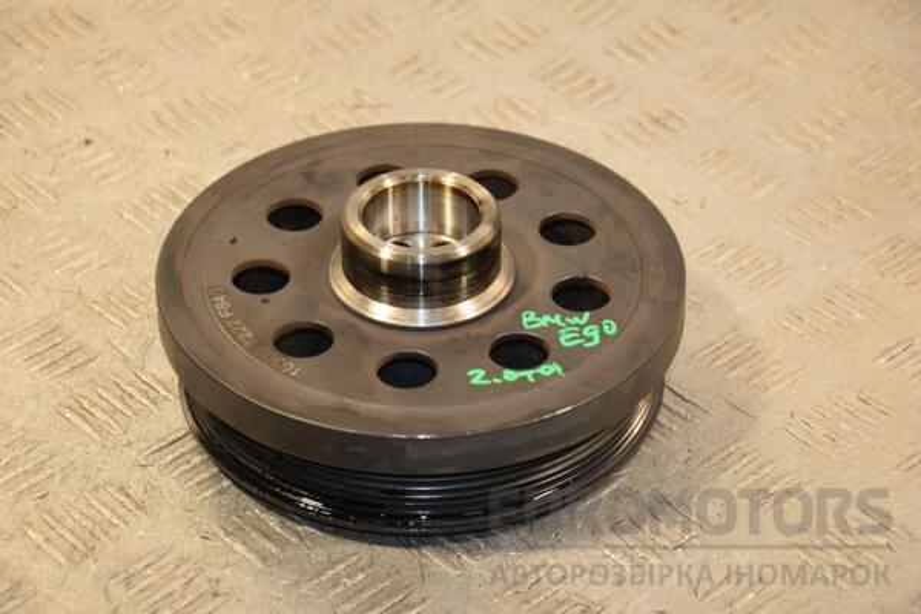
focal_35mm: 105
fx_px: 2686
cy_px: 307
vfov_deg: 13.0
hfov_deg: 19.5
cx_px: 460
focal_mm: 70
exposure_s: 1/125
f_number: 5.3
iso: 800
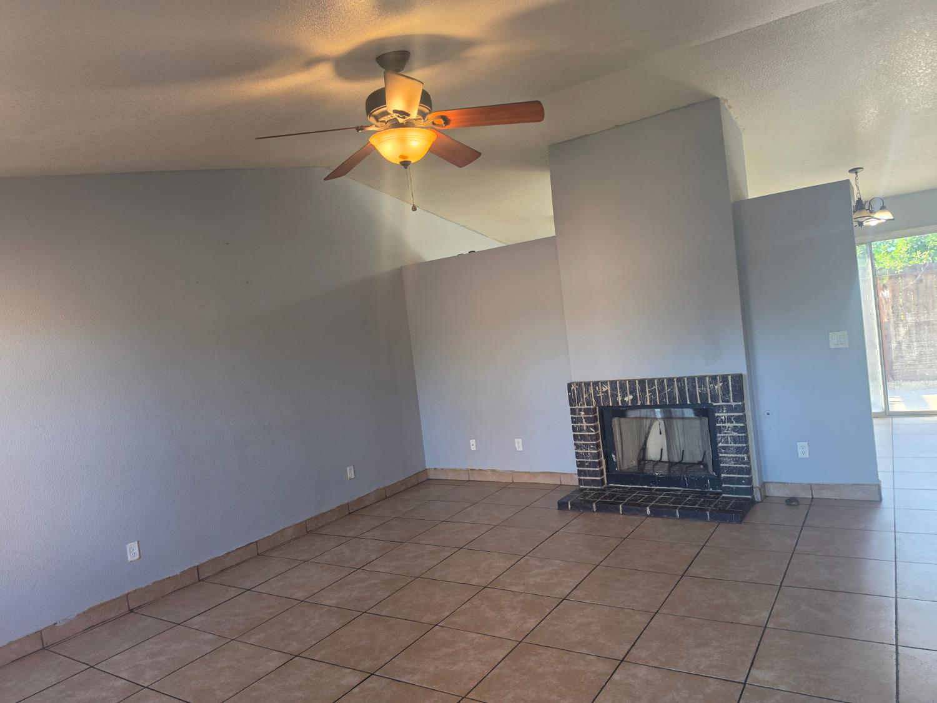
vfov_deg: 58.9
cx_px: 468
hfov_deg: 73.9
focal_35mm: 23
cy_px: 352
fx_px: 623
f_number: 1.4
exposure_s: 1/120
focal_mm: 6.5
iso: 80
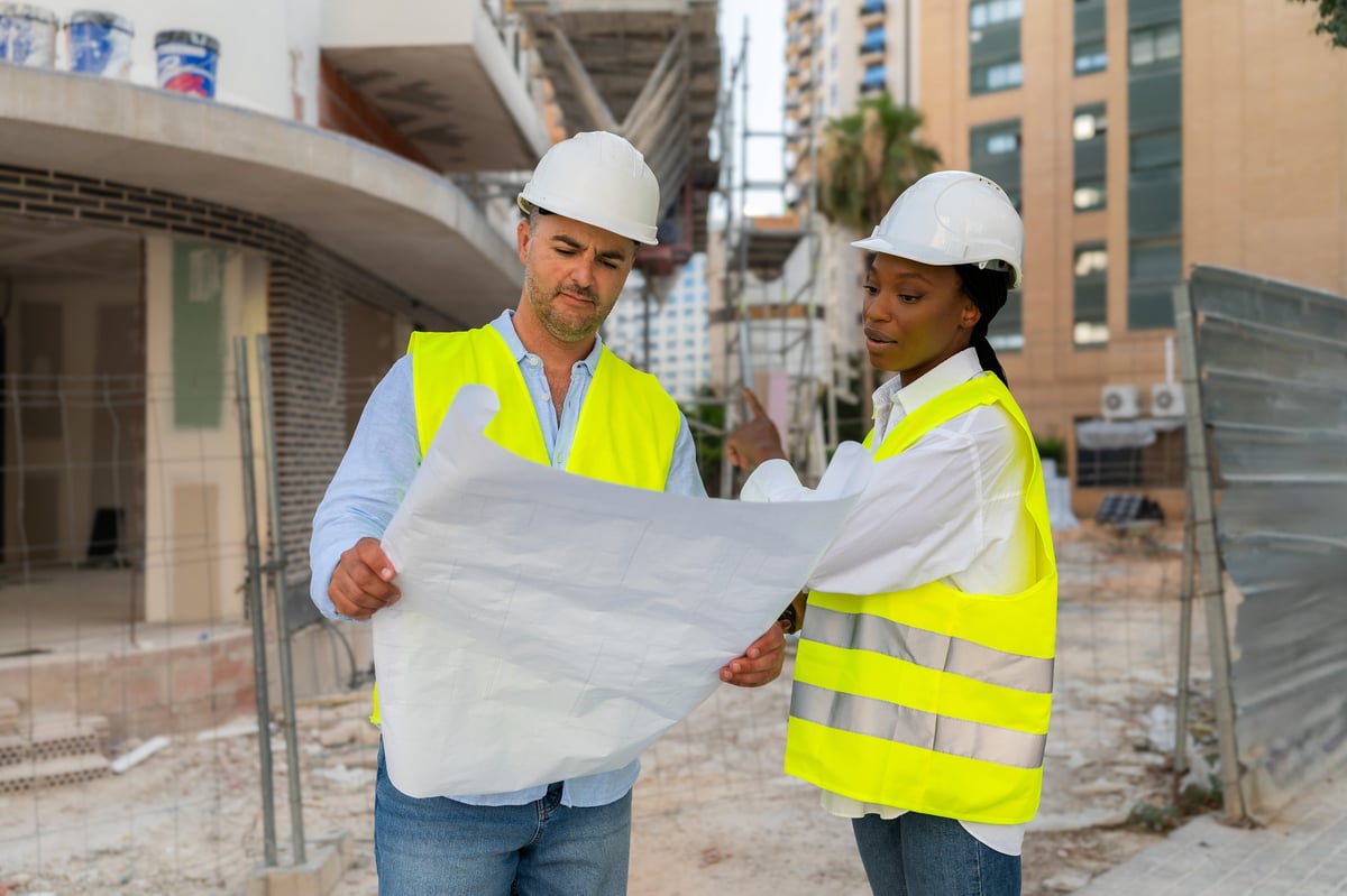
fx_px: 1309
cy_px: 448
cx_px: 674
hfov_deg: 54.5
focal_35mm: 35
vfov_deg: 37.8
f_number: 3.2
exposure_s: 1/250
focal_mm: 35
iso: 250
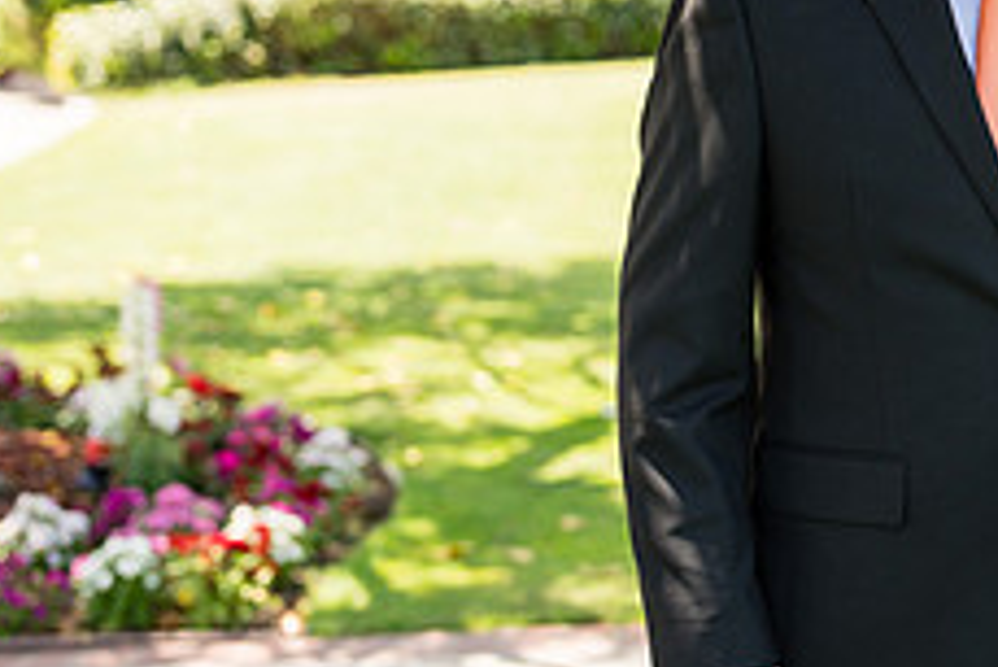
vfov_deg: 10.4
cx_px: 1231
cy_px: 213
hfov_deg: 14.9
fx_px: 3662
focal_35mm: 132
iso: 100
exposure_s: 1/640
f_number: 2.5
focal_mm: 50
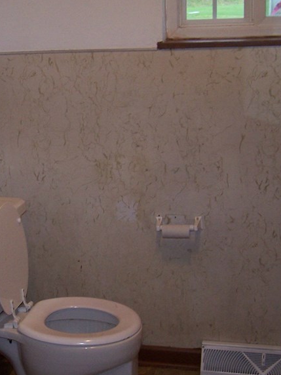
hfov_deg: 21.1
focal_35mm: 68
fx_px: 736
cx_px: 18
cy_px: 216
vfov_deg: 28.5
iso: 140
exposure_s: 1/60
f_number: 2.8
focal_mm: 6.3
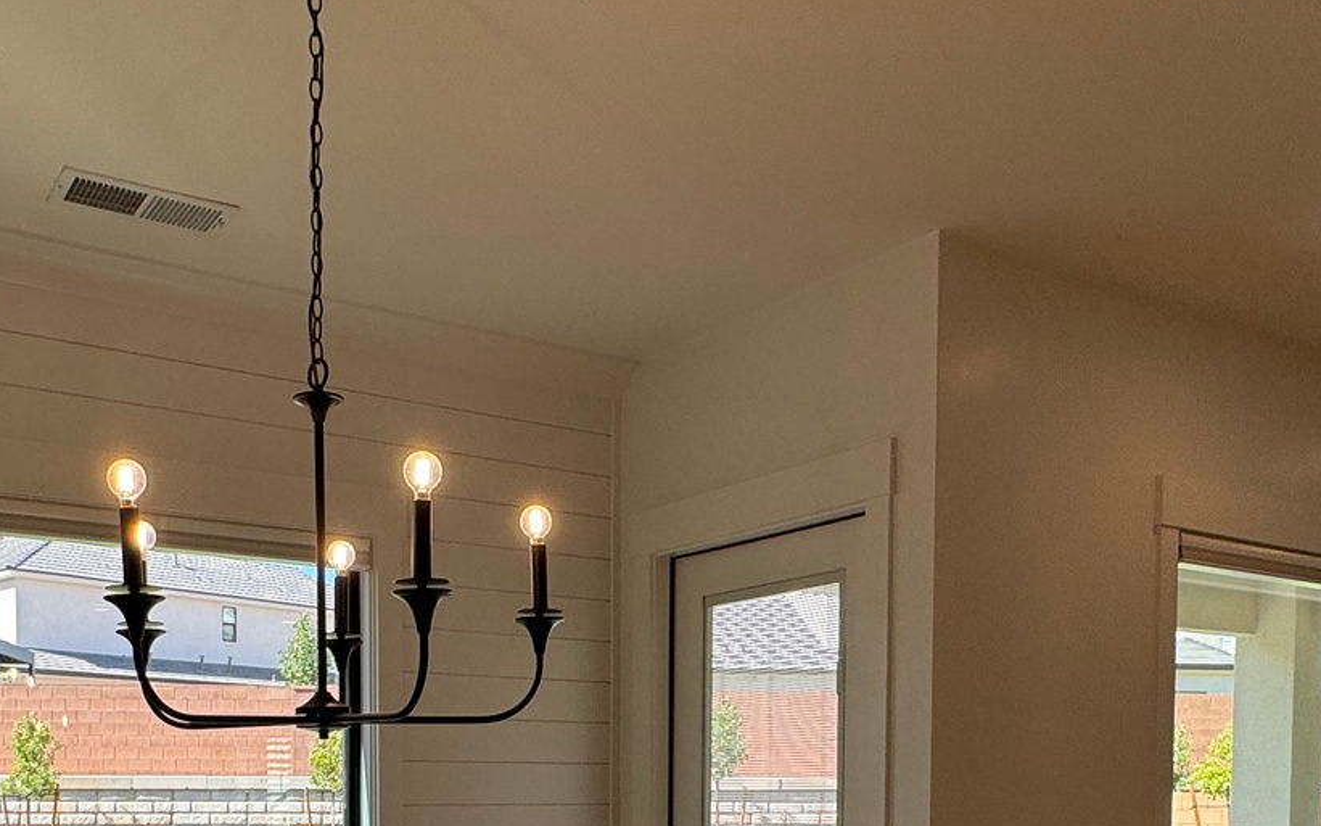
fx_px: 1332
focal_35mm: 37
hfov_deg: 52.2
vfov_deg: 31.4
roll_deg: -0.7
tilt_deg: -1.5
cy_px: 858
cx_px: 500
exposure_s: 1/306
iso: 40
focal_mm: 2.22
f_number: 2.2
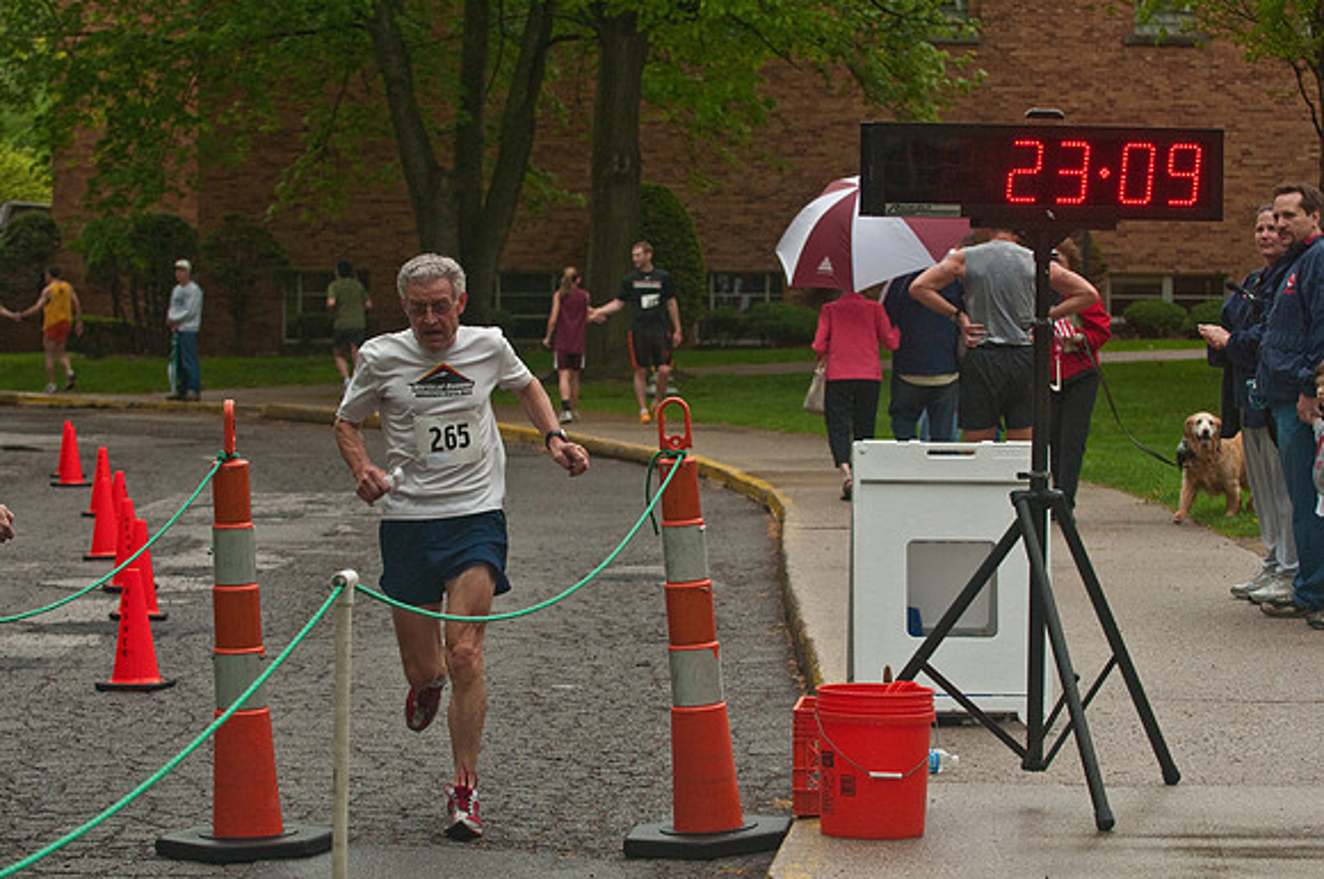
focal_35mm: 117
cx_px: 662
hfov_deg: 17.5
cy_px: 440
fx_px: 4297
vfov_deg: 11.7
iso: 1600
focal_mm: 78
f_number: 5.6
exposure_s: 1/320
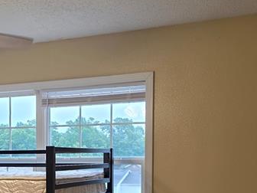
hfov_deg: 27.0
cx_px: 37
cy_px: 178
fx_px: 520
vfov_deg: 20.5
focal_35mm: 70
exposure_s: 1/120
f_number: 1.7
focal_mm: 6.3
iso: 125
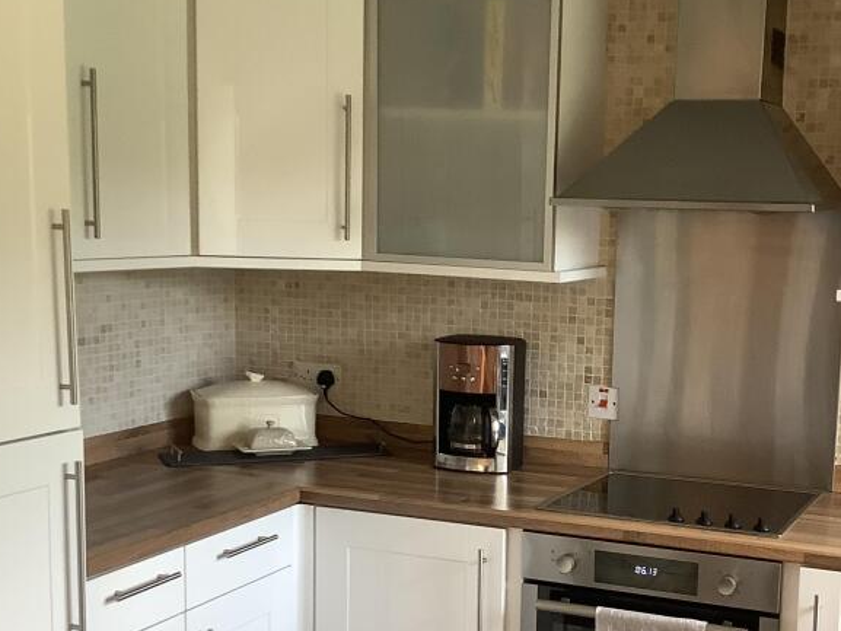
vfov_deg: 26.4
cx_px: 561
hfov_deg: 34.6
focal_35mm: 55
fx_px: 1337
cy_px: 424
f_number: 2.4
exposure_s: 1/50
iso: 80
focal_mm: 3.3
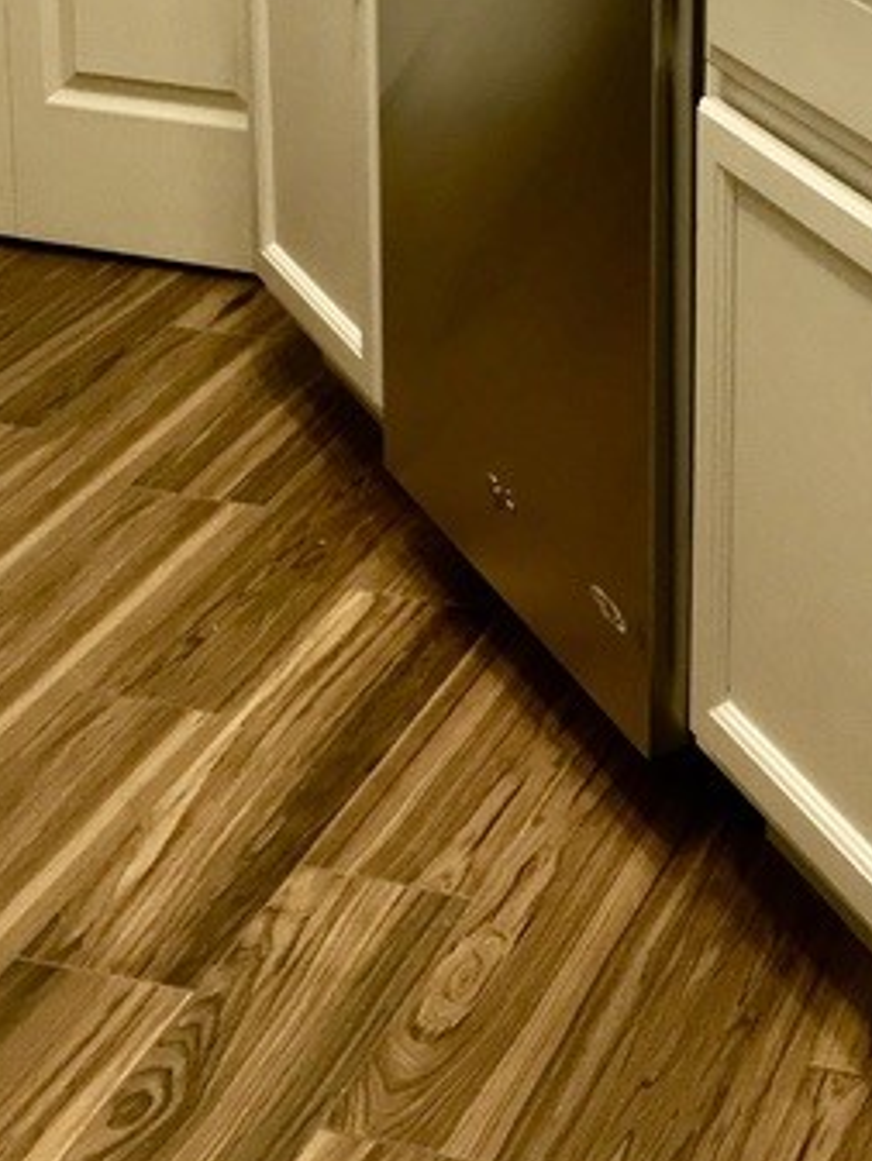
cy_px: -62
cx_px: 817
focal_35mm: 88
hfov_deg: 16.5
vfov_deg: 21.3
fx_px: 2954
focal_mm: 4.15
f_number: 2.2
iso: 64
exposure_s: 1/30
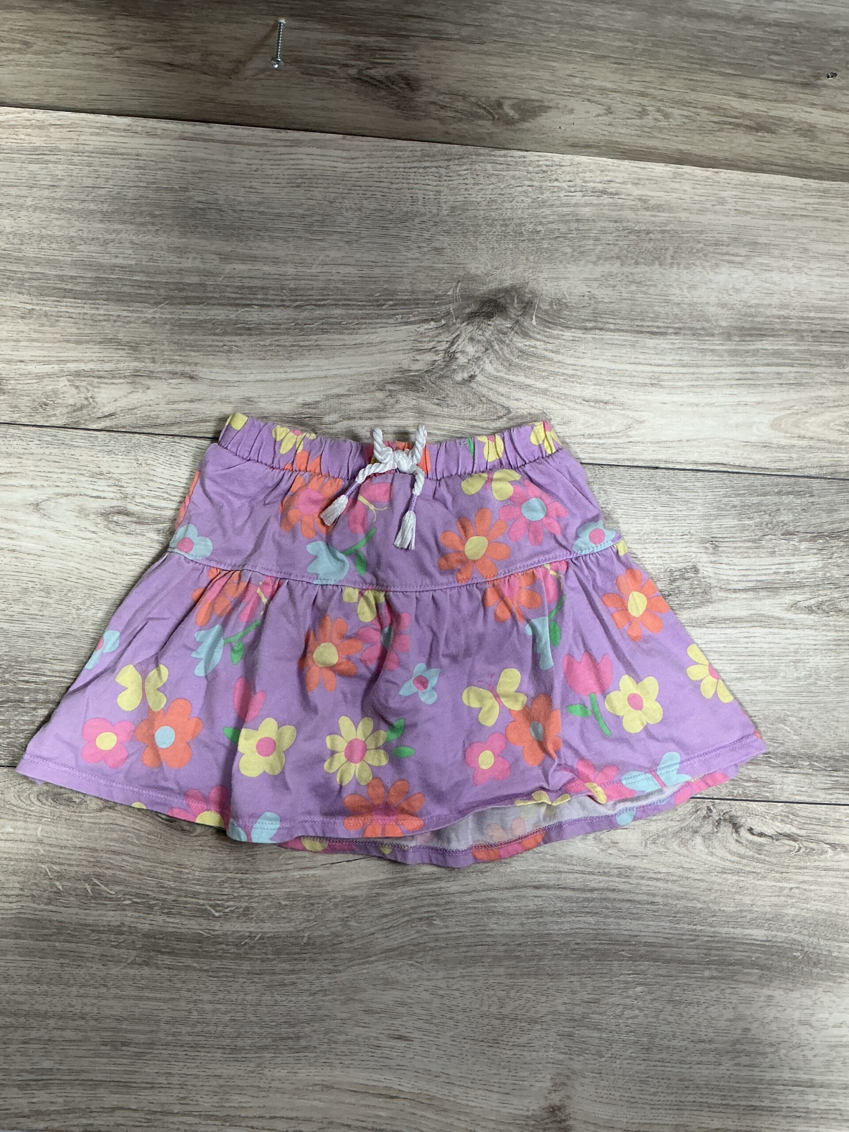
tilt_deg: -83.4
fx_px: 948
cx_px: 424
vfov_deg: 61.7
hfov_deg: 48.2
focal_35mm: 29
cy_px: 566
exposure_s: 1/50
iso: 50
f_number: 1.8
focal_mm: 3
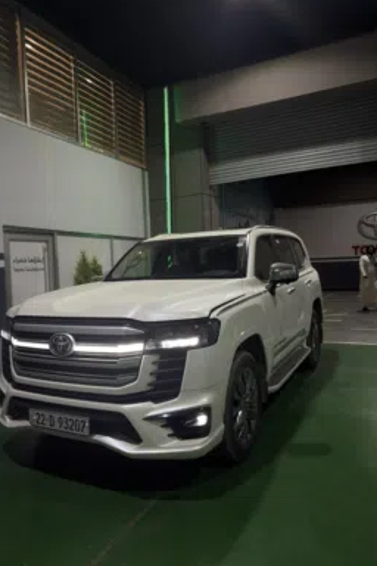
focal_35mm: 26
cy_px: 279
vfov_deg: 69.4
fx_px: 408
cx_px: 171
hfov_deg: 49.5
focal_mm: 6.76
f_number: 1.78
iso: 80
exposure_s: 1/100
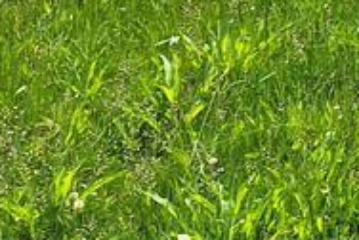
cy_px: -465
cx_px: 899
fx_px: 1298
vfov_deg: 8.8
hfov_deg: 12.1
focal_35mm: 130
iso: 40
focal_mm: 5.54
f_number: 1.8
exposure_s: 1/3040
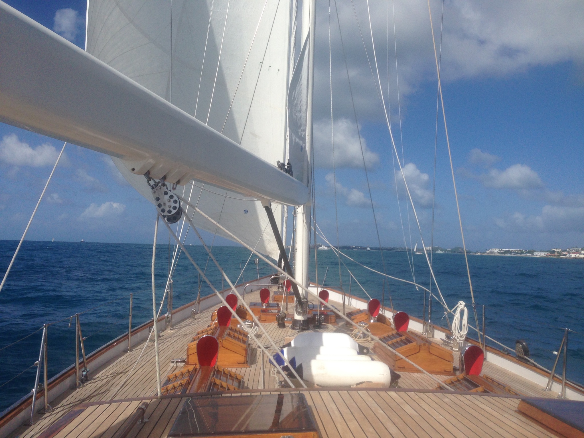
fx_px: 557
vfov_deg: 42.9
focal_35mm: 33
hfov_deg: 55.4
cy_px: 219
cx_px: 292
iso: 50
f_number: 2.4
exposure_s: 1/4184
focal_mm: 4.12
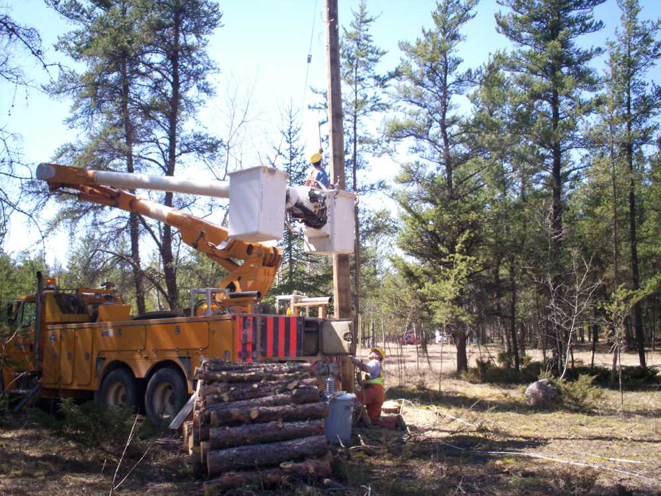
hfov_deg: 51.4
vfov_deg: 39.7
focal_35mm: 36
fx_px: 687
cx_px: 330
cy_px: 248
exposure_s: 1/185
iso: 100
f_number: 4.5
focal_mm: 6
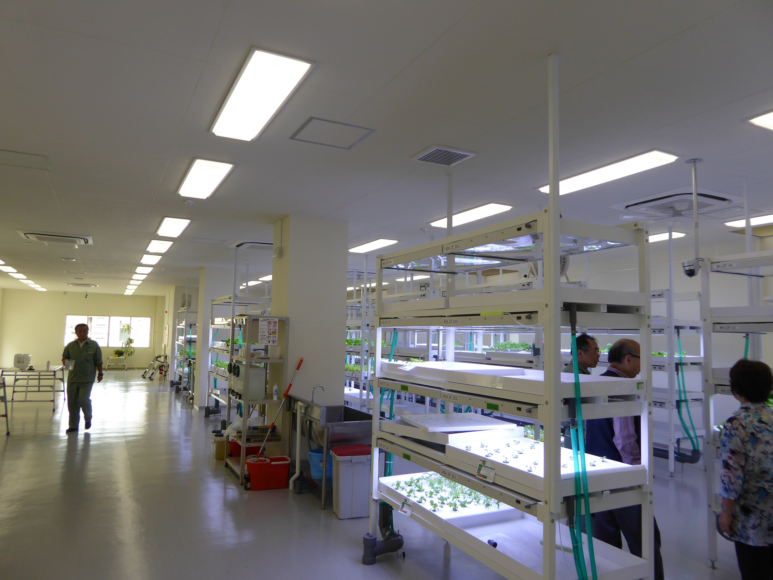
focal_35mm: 25
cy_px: 290
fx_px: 558
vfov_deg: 54.9
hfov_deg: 69.4
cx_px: 386
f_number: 3.3
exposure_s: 1/80
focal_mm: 4.3
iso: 100
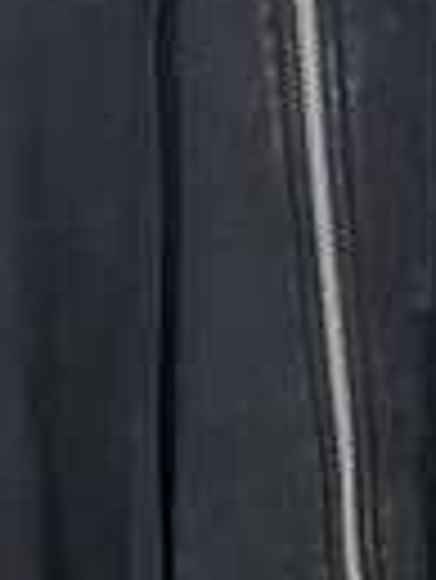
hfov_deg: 14.7
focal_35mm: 101
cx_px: 227
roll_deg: +0.6
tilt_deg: -5.0
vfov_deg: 18.9
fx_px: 1693
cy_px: 589
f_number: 1.6
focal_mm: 5.1
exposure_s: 1/25
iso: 500
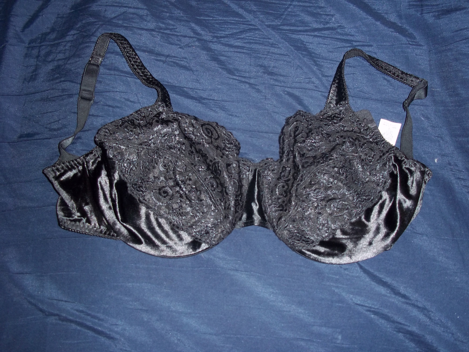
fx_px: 488
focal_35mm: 36
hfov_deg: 51.4
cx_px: 234
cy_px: 176
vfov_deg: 39.7
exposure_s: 1/30
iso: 80
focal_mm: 6.5
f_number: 3.1
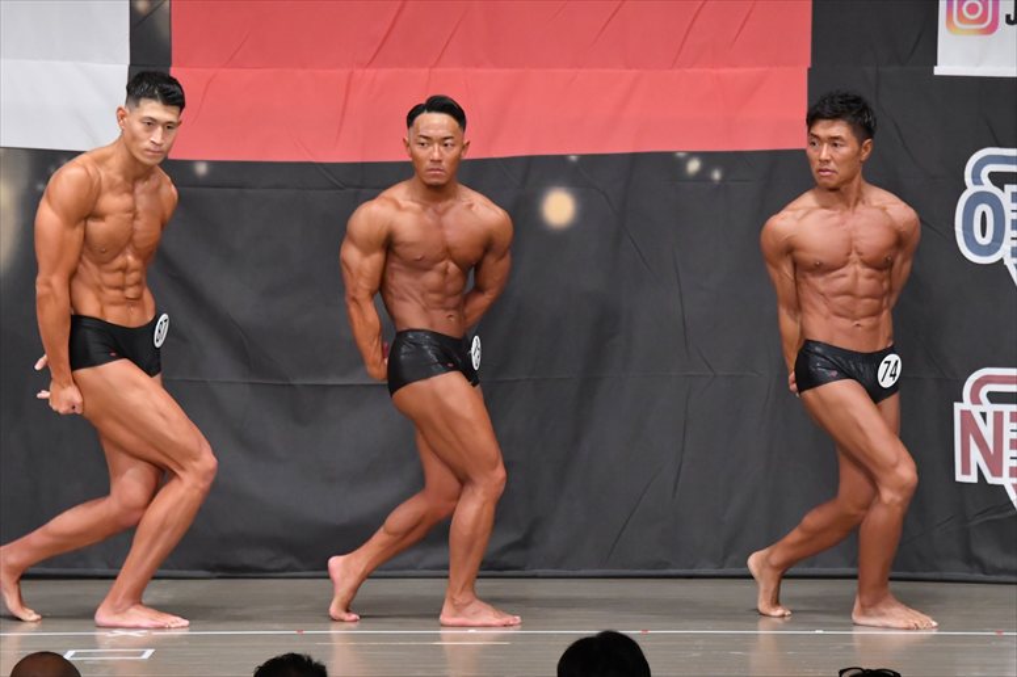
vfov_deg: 6.1
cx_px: 508
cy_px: 338
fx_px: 6353
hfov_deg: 9.2
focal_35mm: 225
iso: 6400
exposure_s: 1/400
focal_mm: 150
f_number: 5.6
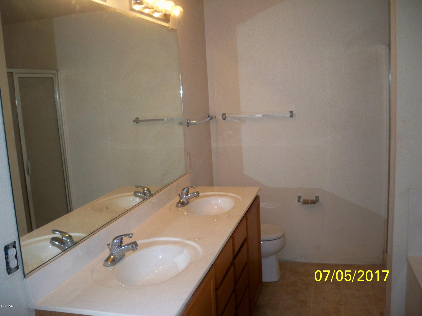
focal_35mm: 35
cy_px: 158
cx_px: 211
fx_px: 427
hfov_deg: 52.6
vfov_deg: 40.7
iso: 200
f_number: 3.1
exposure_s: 1/60
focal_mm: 6.3
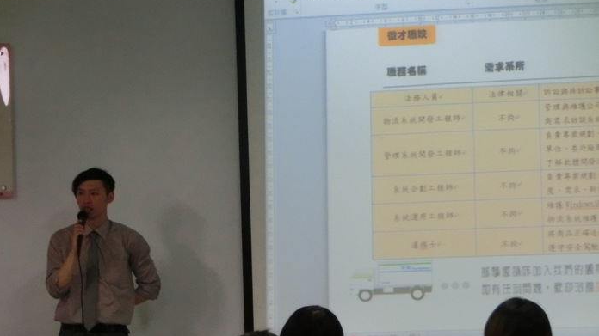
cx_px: 299
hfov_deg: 14.5
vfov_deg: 8.2
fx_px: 2350
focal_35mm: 148
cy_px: 213
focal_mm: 24.17
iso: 800
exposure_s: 1/80
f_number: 5.7
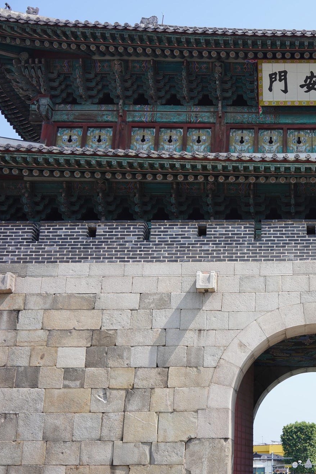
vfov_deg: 37.5
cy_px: 238
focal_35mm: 53
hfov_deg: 24.2
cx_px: 325
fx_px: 698
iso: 200
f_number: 11
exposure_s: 1/125
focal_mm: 35
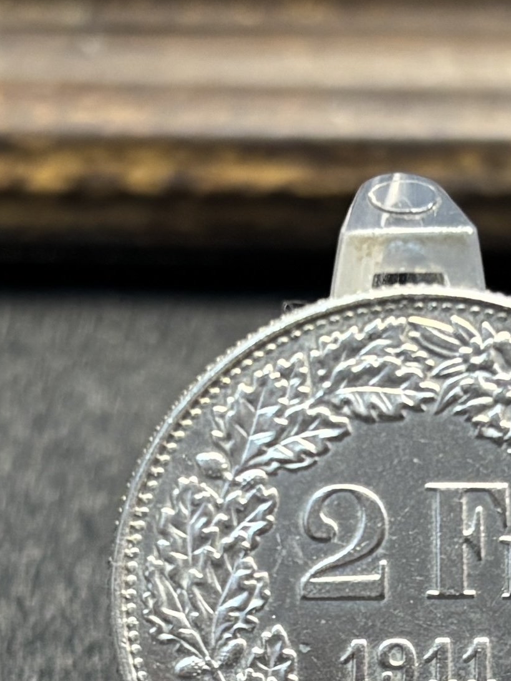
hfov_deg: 15.6
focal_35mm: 94
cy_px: 598
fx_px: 1850
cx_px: 419
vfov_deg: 20.5
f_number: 1.6
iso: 200
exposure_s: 1/50
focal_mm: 5.96
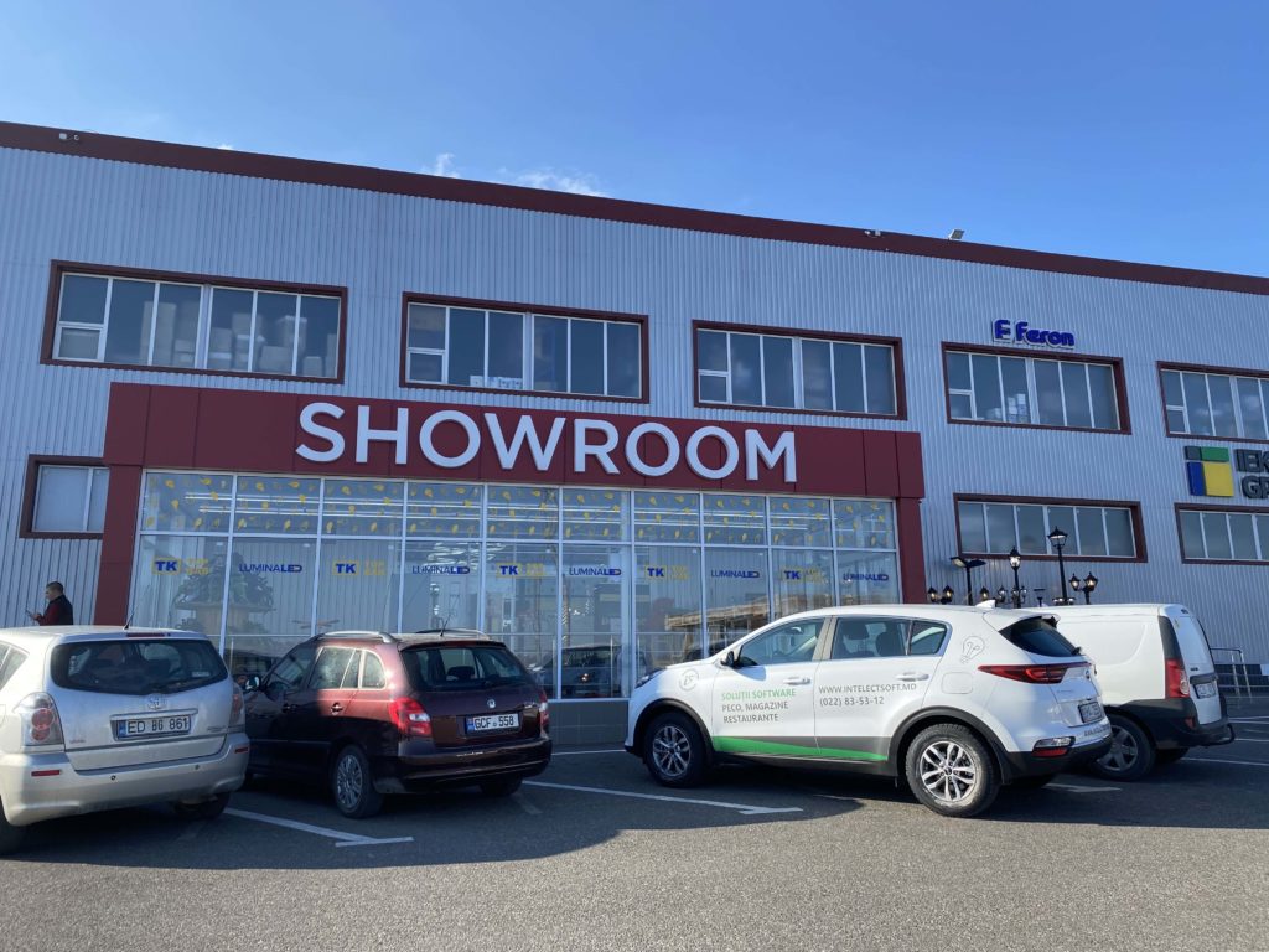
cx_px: 634
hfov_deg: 67.3
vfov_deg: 53.1
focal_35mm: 26
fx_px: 953
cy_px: 476
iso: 32
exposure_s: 1/1346
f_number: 1.8
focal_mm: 4.25
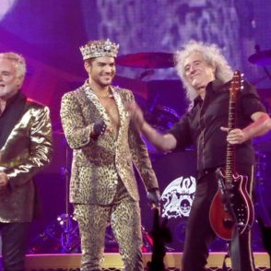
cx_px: 111
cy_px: 134
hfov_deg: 4.9
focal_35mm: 361
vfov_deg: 4.9
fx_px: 3197
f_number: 5.8
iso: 3200
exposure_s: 1/250
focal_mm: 53.8
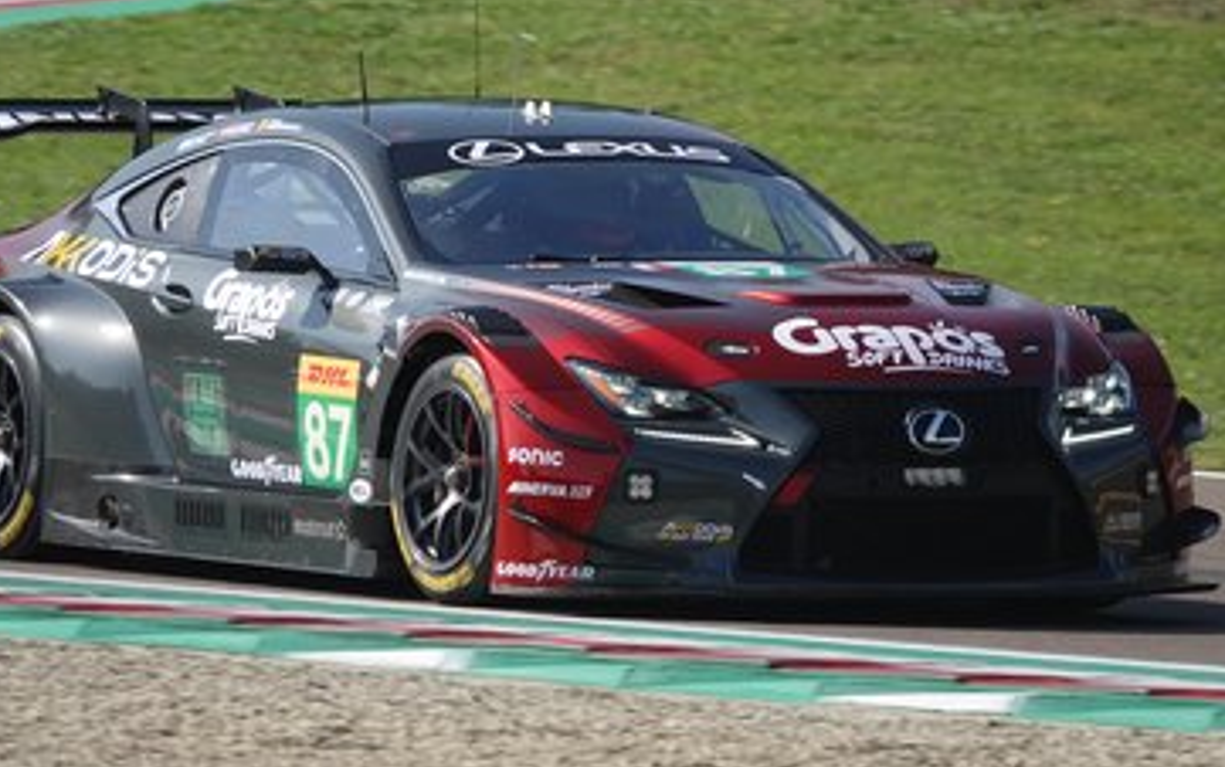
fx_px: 23815
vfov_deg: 1.8
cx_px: 611
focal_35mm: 713
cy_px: 326
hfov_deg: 2.9
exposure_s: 1/800
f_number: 4
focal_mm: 205.6
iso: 100
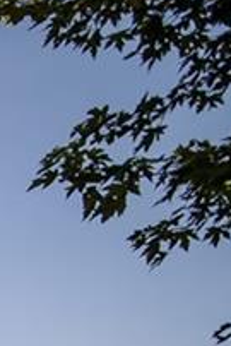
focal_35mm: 81
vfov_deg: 21.5
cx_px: -549
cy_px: 502
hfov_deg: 9.9
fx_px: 778
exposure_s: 1/3200
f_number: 2.8
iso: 100
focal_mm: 16
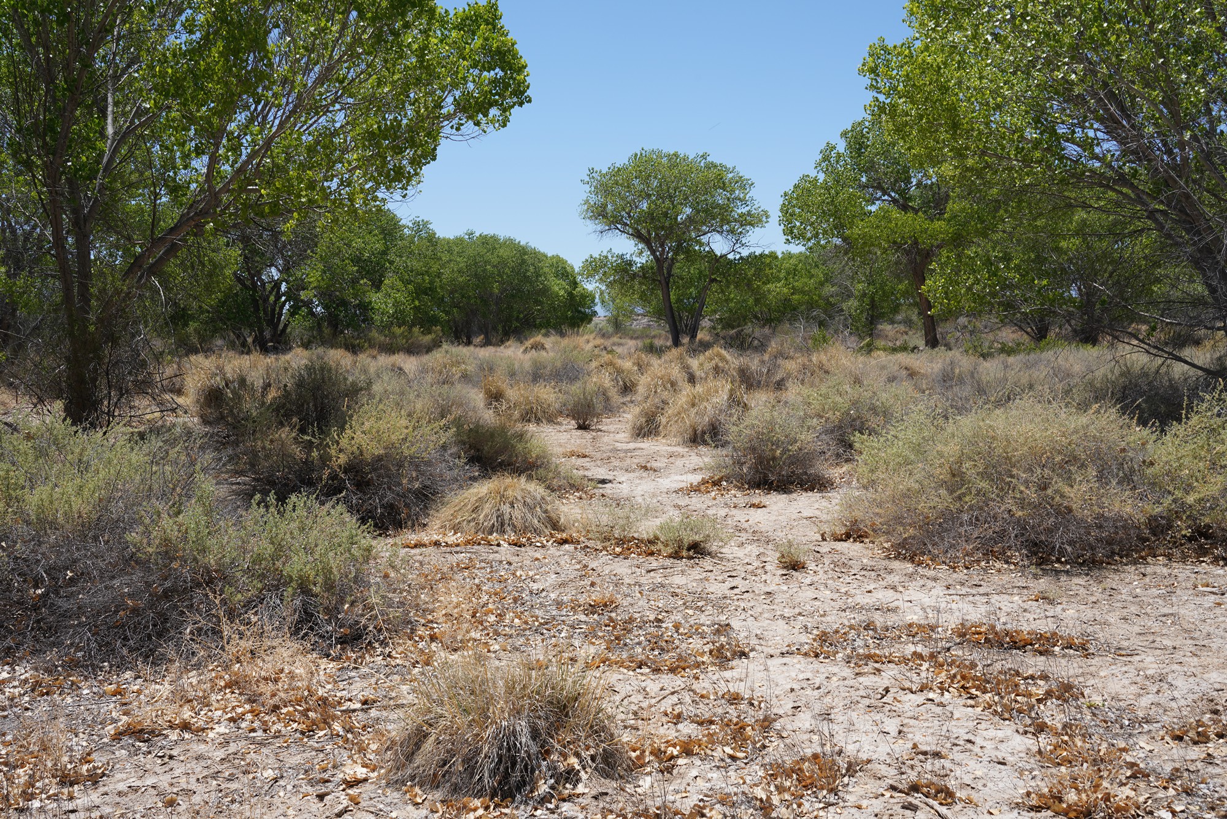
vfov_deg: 34.2
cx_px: 614
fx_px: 1329
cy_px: 410
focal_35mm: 39
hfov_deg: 49.5
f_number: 14
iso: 100
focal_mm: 39
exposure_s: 1/100
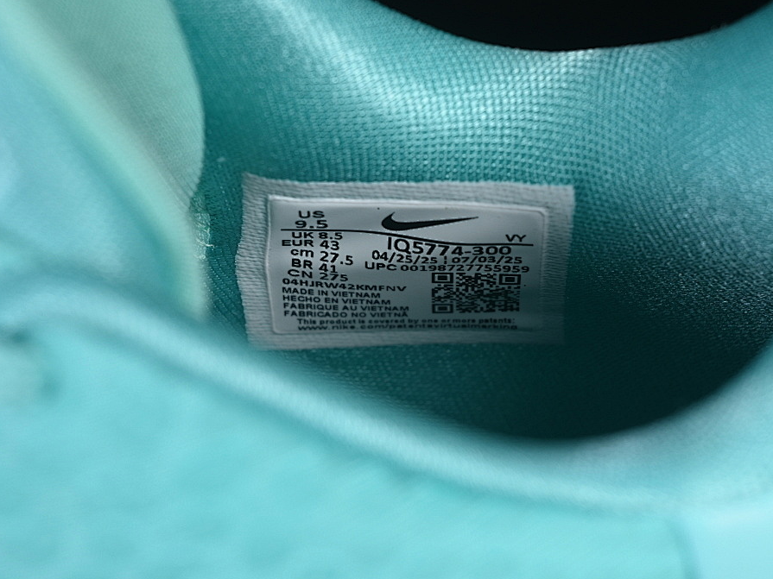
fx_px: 1943
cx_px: 431
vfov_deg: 17.0
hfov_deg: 22.5
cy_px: 274
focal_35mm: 87
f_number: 7.1
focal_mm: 50
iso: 160
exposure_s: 1/80
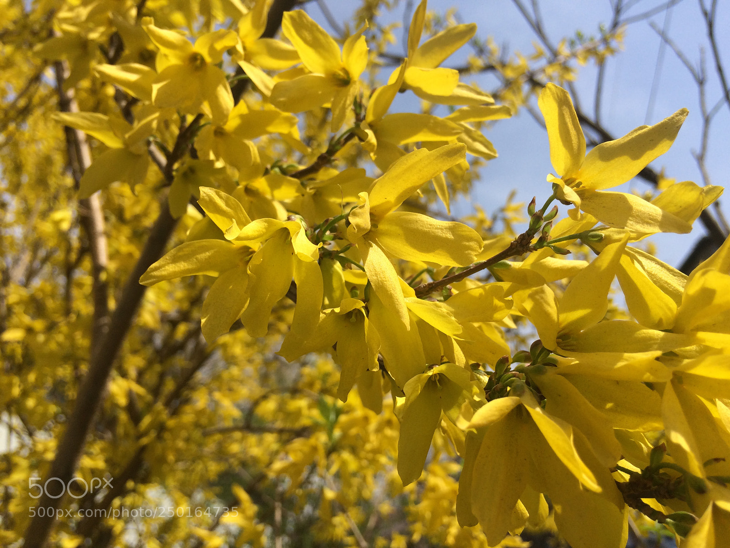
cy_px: 274
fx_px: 612
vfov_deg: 48.2
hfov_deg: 61.7
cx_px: 365
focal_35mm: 29
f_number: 2.2
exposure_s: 1/2564
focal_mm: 4.15
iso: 32
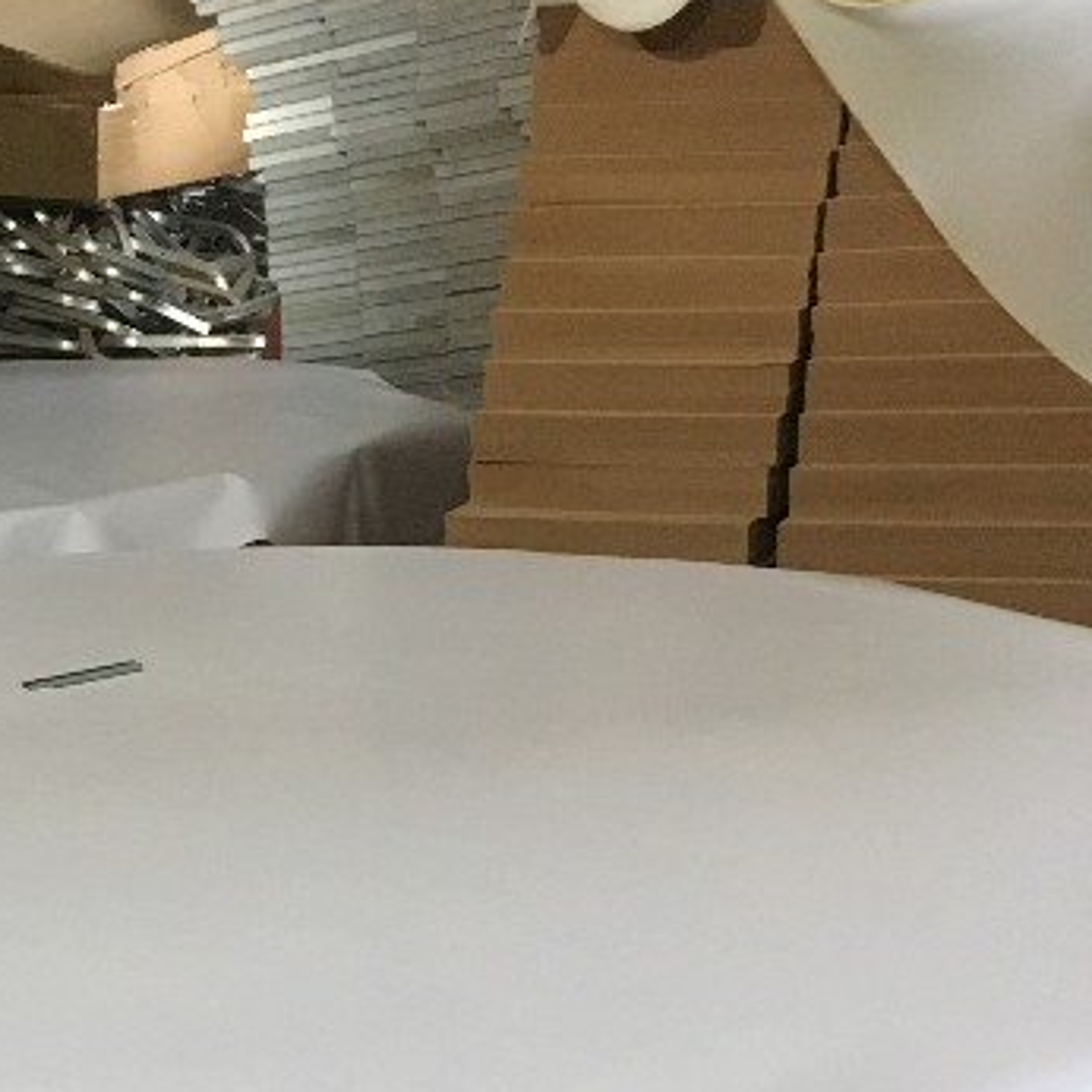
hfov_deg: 22.4
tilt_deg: -20.7
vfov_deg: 22.5
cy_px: 1073
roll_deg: +3.9
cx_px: -6
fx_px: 2641
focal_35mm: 74
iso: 200
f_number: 2.2
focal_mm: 4.15
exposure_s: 1/25
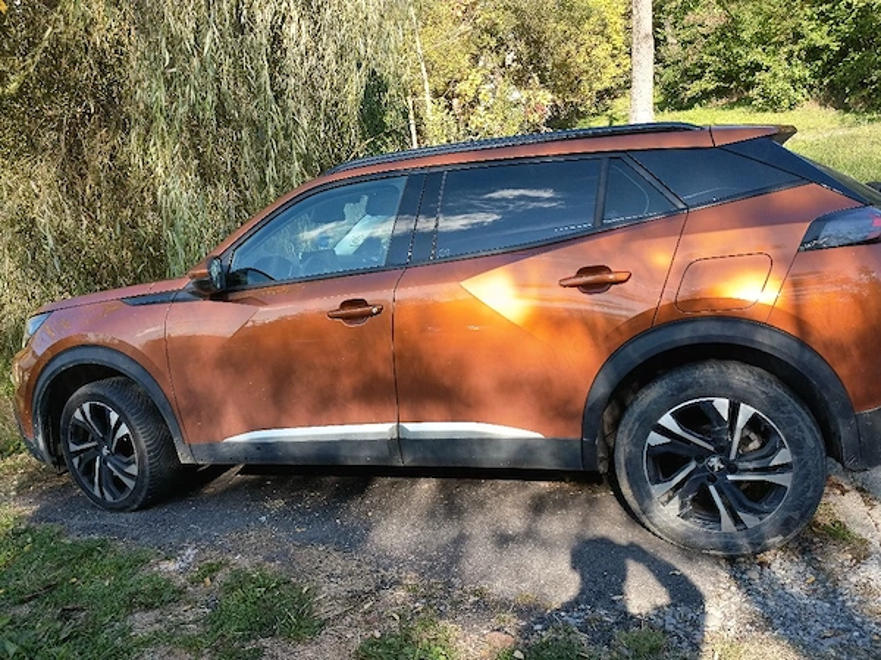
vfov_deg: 45.4
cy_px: 330
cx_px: 440
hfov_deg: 58.4
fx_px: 789
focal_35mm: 31
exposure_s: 1/101
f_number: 1.7
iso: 52
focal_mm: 5.24
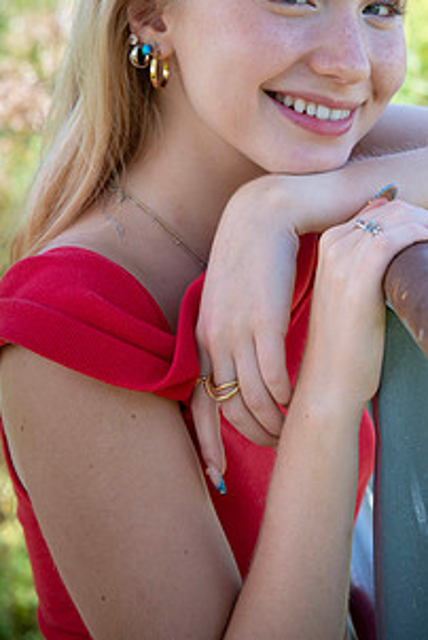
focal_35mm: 122
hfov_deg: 11.2
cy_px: 165
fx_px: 2171
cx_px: 316
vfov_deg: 16.7
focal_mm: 82
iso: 160
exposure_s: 1/320
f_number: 5.6
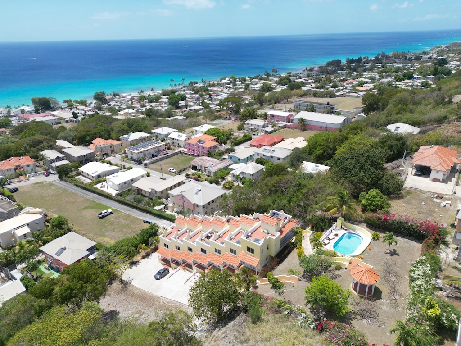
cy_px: 173
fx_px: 320
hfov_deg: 71.6
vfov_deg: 56.8
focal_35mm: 24
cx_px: 230
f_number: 1.7
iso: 150
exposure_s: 1/3200
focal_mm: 6.72
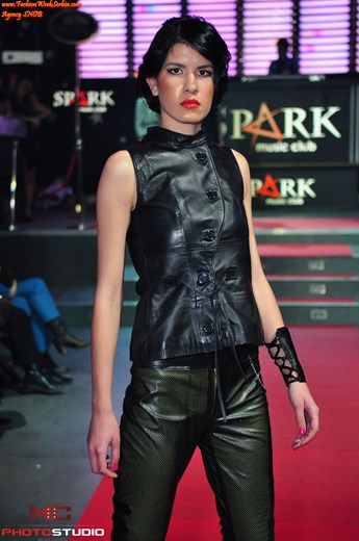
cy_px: 270
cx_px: 180
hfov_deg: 18.9
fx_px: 1081
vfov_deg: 28.1
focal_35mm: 72
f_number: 2.8
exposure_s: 1/160
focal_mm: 48
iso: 800
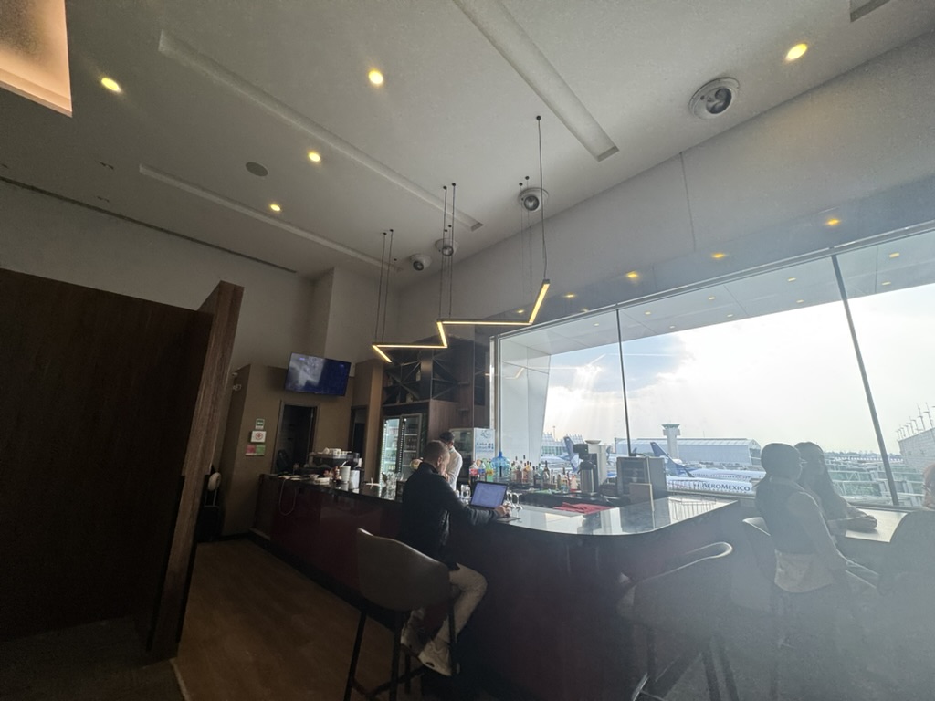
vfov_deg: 85.7
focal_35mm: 14
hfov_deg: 102.1
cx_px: 468
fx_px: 378
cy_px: 350
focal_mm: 2.22
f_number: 2.2
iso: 80
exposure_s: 1/120
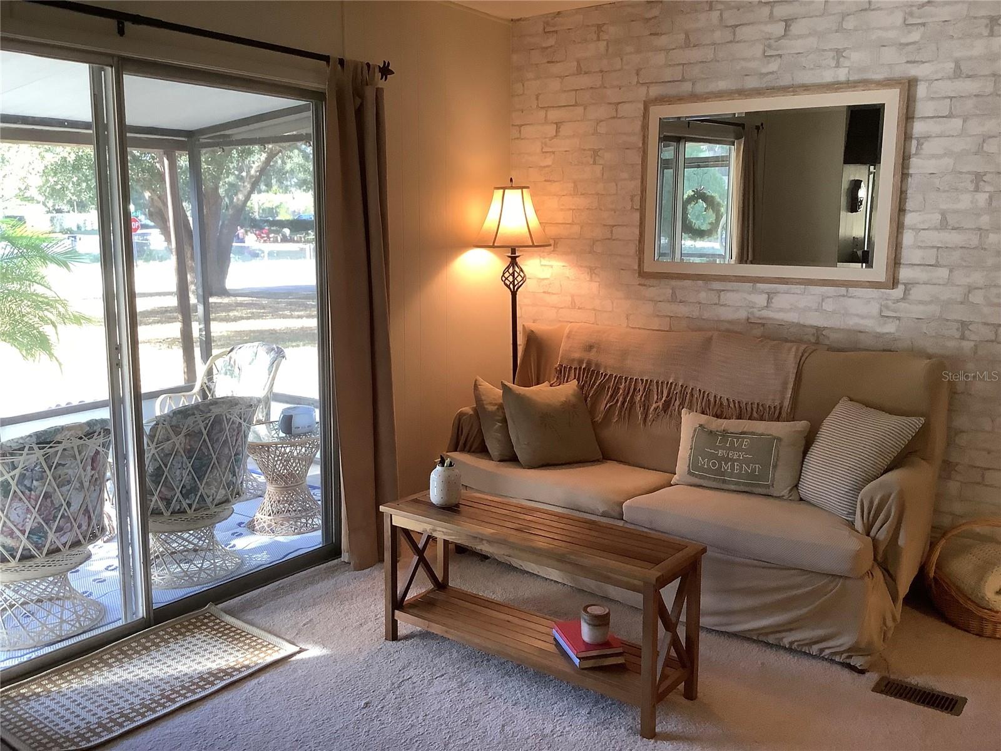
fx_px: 896
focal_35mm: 31
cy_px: 376
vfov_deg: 45.4
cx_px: 500
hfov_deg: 58.4
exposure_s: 1/60
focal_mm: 3.3
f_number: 2.4
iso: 160
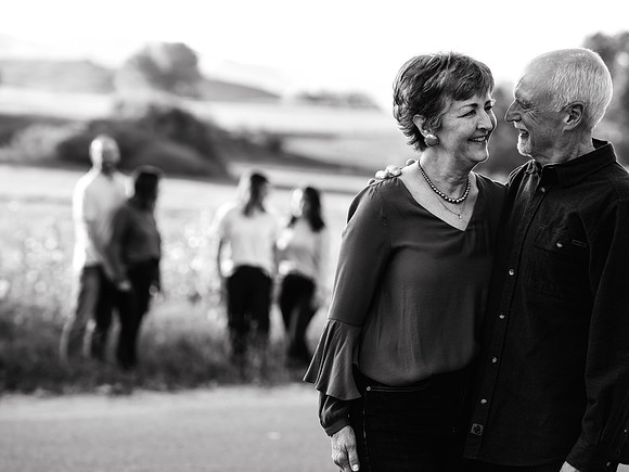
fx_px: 2399
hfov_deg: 14.9
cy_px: 236
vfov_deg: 11.2
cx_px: 314
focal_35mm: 132
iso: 125
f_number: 4
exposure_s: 1/160
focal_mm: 122
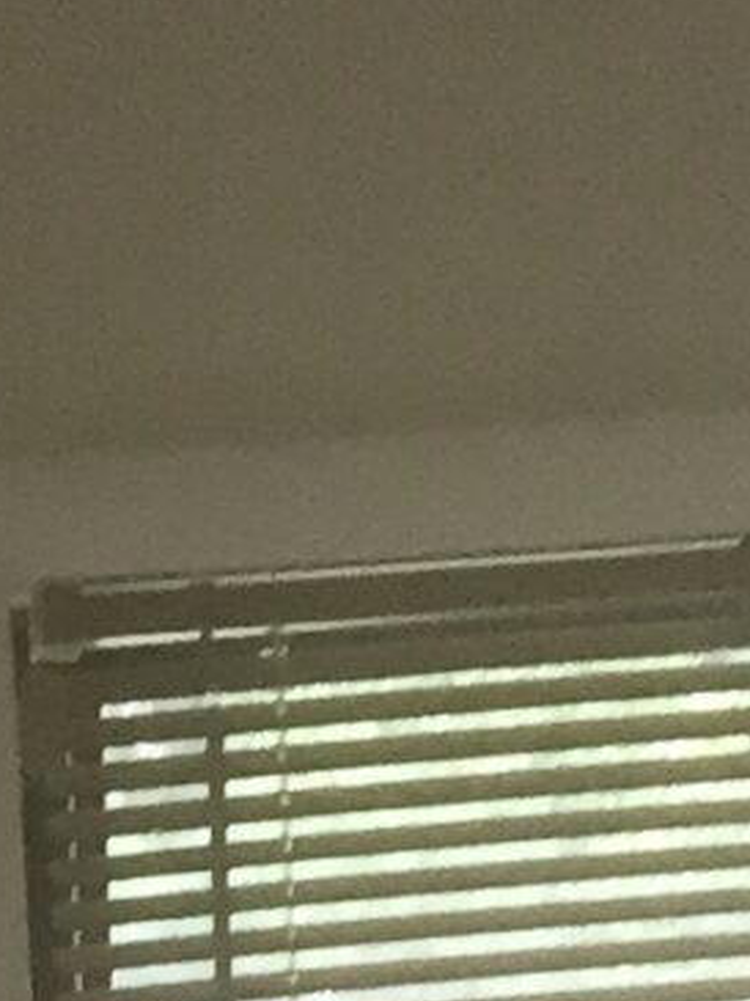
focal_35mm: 204
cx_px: -478
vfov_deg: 8.0
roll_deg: +3.7
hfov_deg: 7.1
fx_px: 5893
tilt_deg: -11.6
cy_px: 3190
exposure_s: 1/30
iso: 64
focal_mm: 4.15
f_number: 2.2
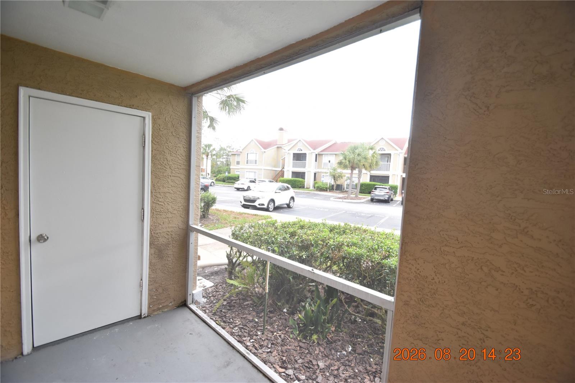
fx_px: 240
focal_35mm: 15
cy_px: 192
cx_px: 288
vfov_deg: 77.3
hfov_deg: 100.4
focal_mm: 10
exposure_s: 1/60
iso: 400
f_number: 4
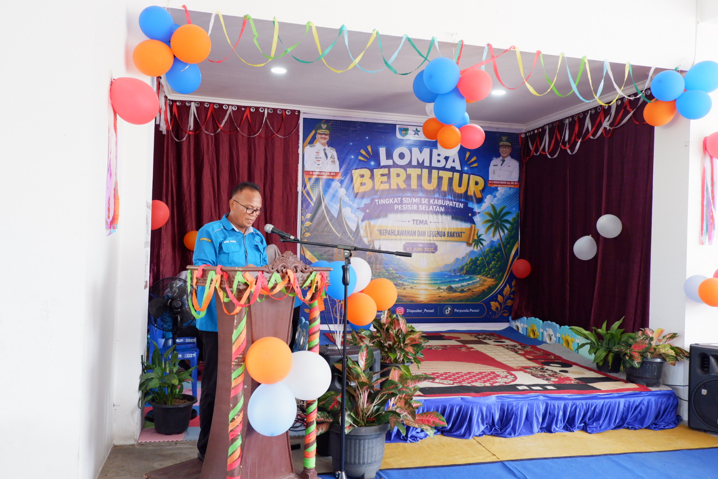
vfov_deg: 45.0
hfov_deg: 63.7
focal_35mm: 29
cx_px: 359
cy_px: 240
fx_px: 578
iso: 2000
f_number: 4
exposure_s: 1/140
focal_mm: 19.2
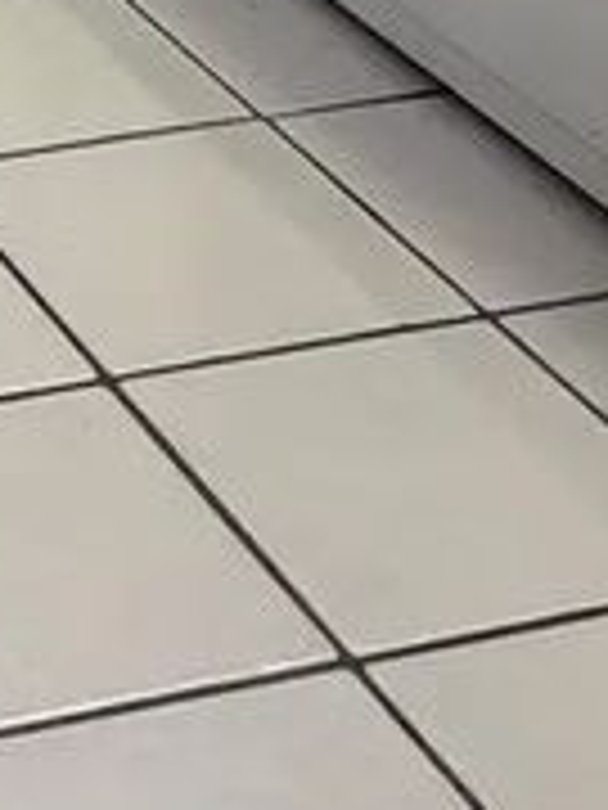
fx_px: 2881
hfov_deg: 10.9
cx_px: -644
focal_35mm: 123
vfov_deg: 13.4
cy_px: -884
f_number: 1.6
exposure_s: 1/120
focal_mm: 5.96
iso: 100
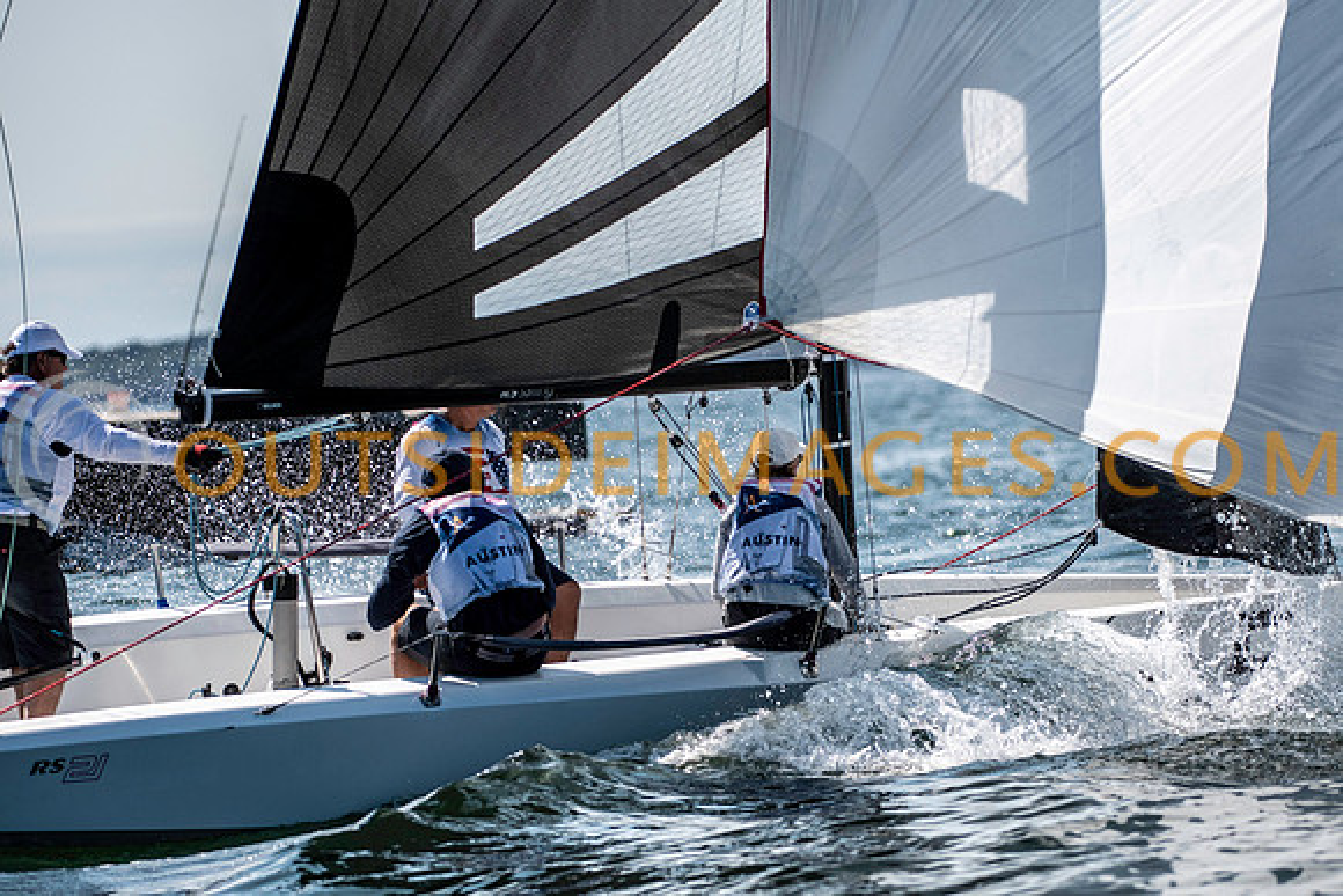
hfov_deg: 6.2
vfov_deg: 4.2
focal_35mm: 330
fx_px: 12313
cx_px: 672
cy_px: 448
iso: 320
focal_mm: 220
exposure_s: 1/4000
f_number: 4
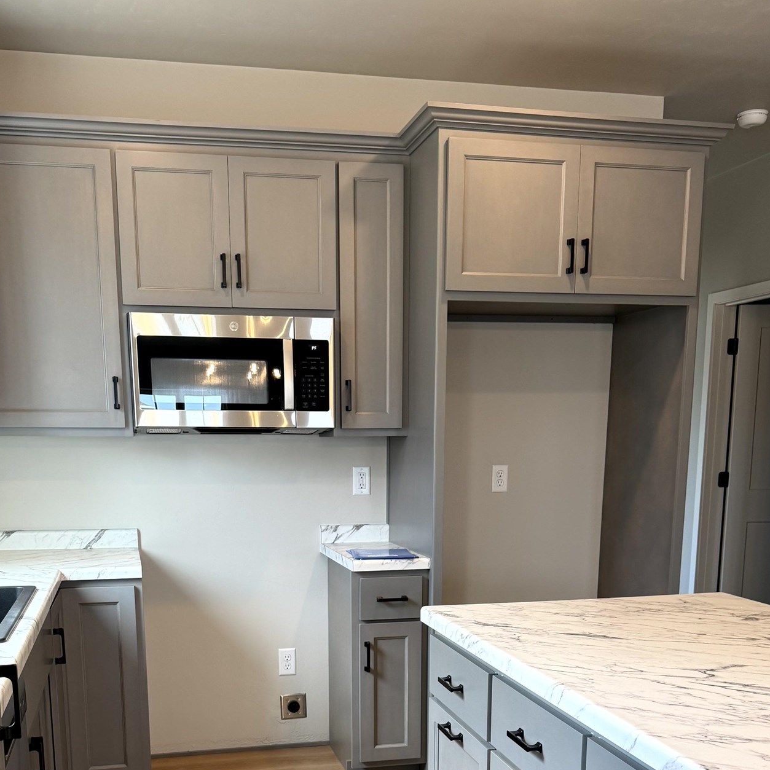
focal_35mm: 39
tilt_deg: -11.3
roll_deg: -0.2
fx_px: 981
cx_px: 349
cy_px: 641
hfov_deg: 42.8
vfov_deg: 40.6
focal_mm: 6.76
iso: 100
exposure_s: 1/120
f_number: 1.78
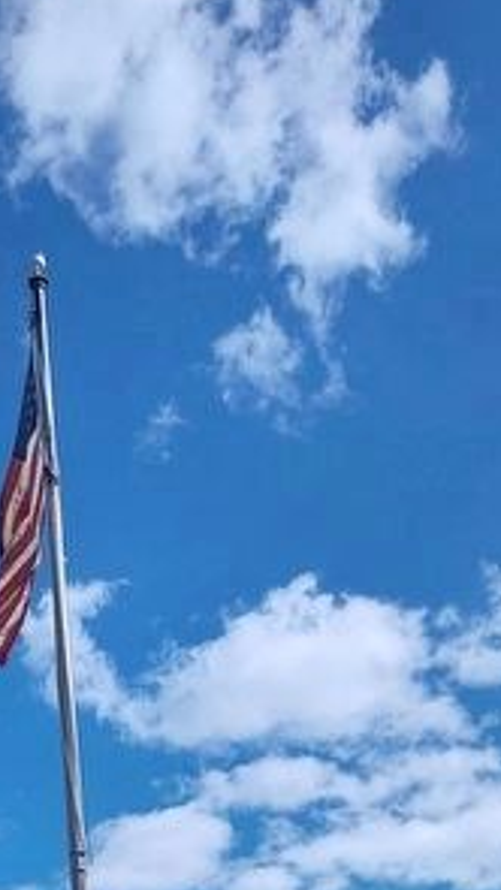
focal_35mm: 68
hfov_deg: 17.3
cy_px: 1168
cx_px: -24
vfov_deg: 26.2
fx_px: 1605
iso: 100
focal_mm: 5.56
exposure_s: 1/2182
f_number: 1.8
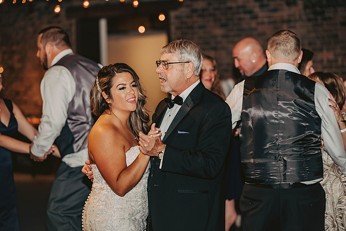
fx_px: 1173
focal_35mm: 122
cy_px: 116
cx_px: 173
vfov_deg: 11.2
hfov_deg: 16.8
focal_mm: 122
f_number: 3.2
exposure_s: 1/80
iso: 500
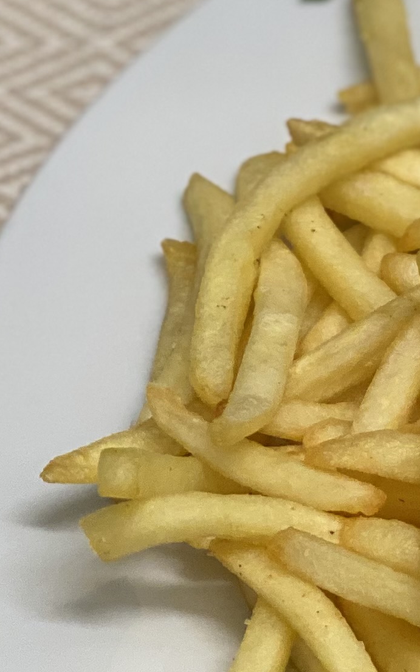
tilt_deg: -48.3
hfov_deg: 6.3
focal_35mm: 201
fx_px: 3682
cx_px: 962
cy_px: 574
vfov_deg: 10.4
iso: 80
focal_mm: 6
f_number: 2
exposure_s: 1/122
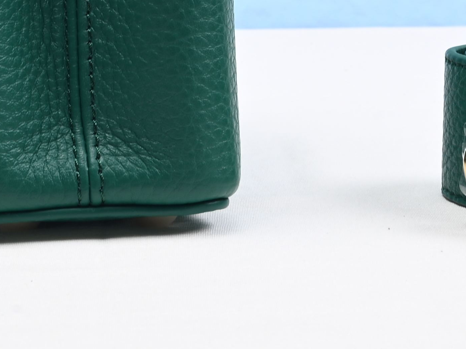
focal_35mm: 162
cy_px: -281
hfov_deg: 12.2
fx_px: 2181
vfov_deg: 8.8
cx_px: 147
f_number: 16
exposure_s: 1/2
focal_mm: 39
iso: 100
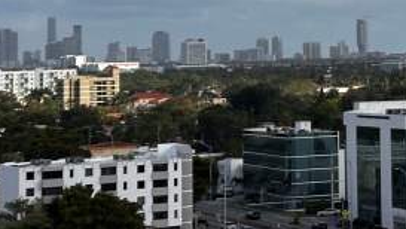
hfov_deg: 13.8
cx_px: 446
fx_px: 1648
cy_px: -106
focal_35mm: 153
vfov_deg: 7.8
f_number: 1.78
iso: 64
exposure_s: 1/5882
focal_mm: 6.86
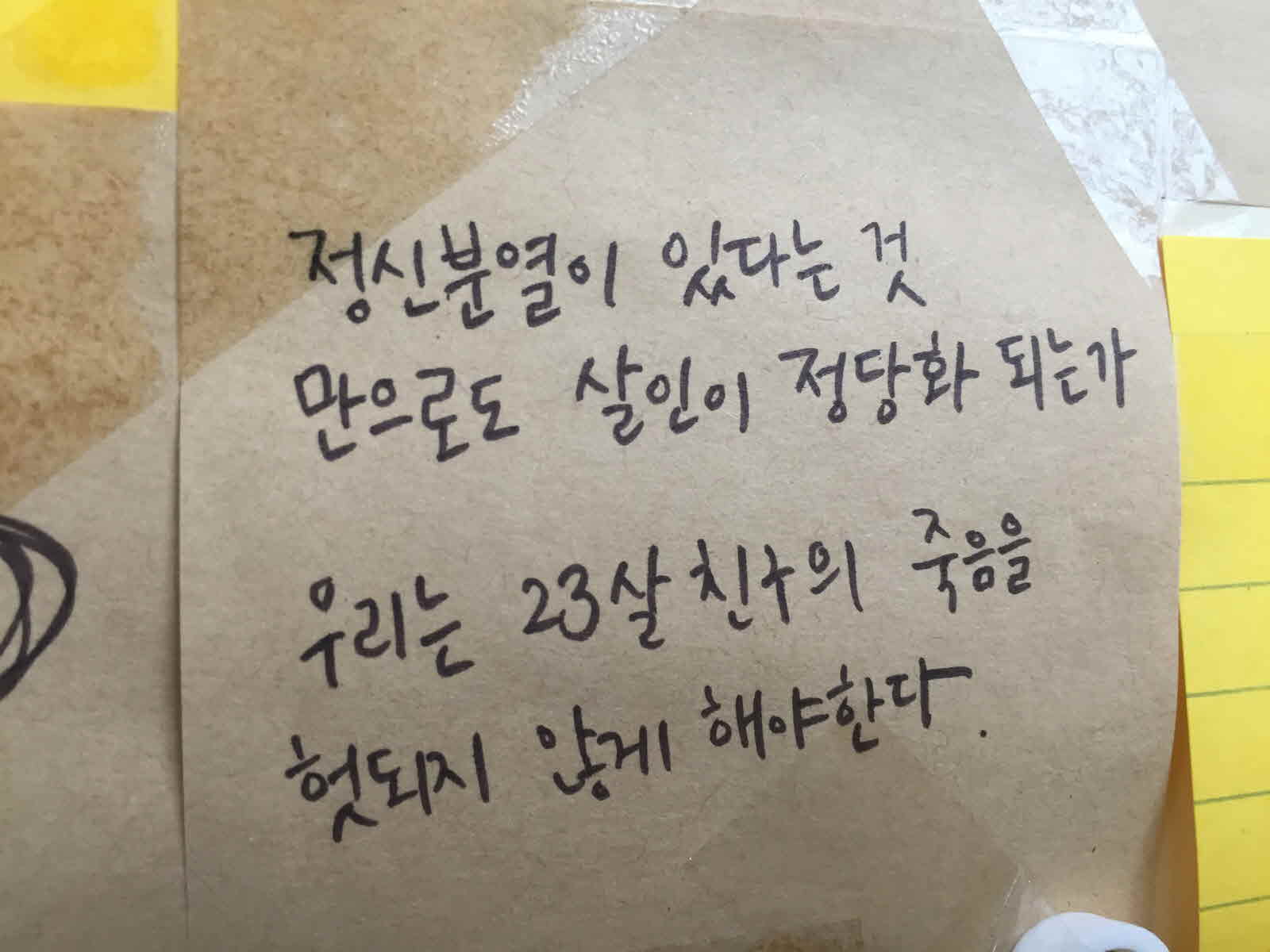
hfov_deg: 61.7
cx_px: 635
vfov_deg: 48.2
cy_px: 476
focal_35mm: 29
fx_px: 1064
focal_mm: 4.15
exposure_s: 1/30
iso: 32
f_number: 2.2
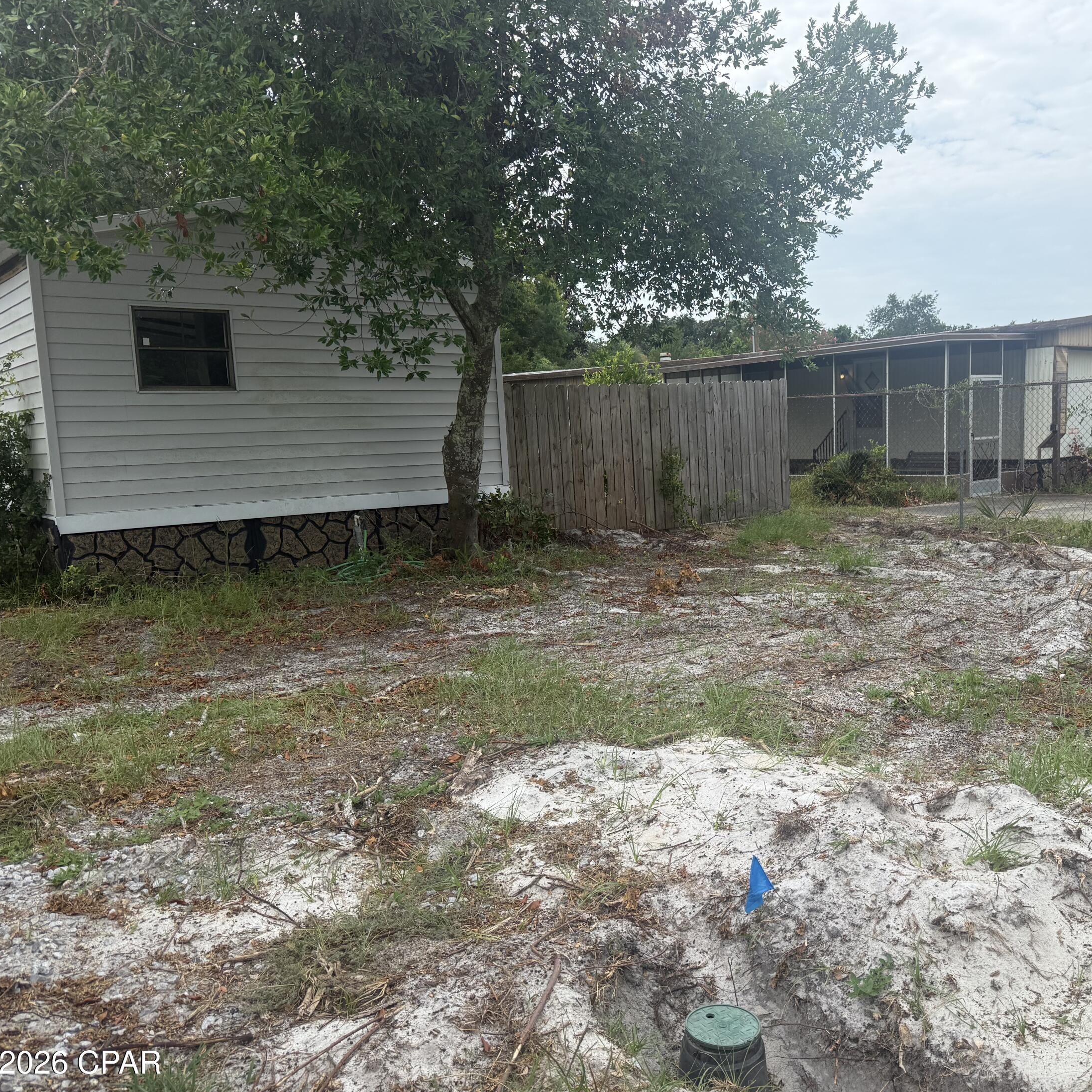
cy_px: 554
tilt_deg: -7.0
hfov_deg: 54.6
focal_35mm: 29
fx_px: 1035
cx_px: 719
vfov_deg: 55.6
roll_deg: +2.2
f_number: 1.78
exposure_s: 1/2611
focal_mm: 6.76
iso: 100
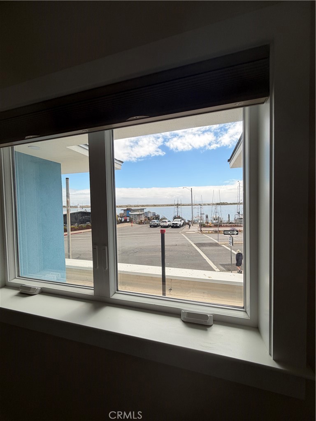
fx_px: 170
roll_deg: +0.6
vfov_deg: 102.1
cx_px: 158
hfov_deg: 85.7
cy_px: 210
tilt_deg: -1.6
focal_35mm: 14
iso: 25
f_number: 2.2
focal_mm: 2.22
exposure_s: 1/770
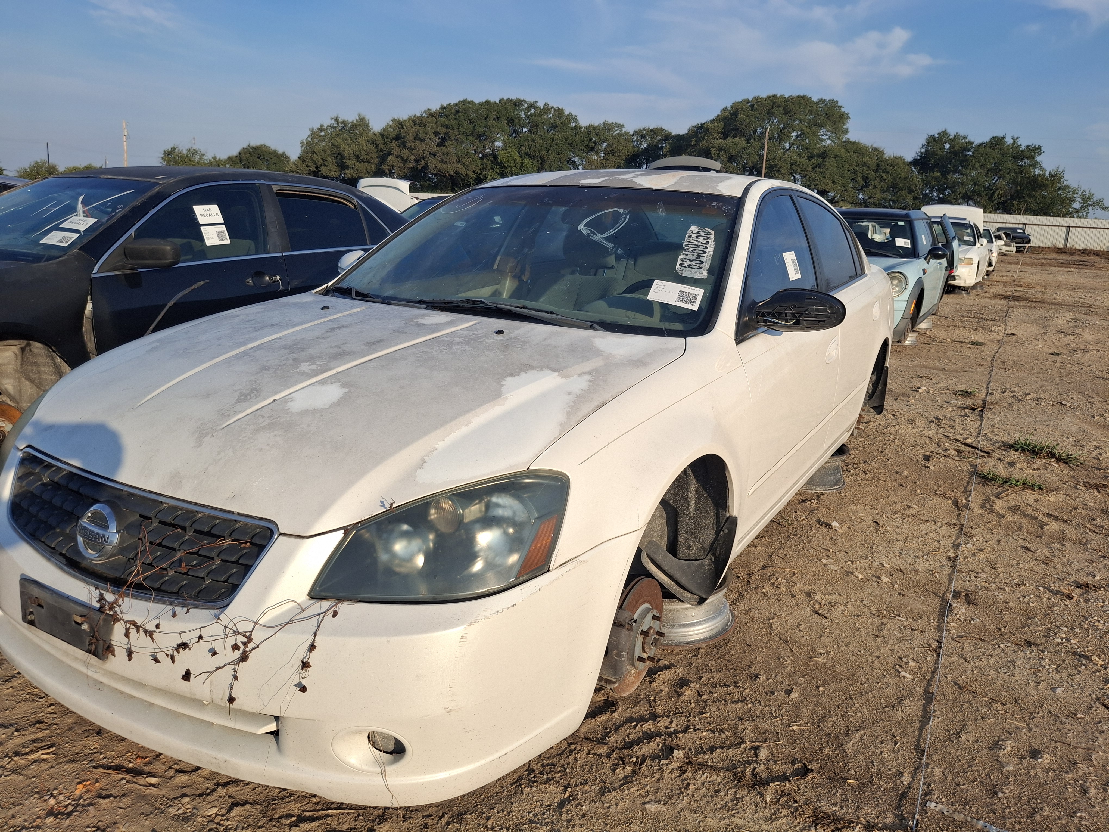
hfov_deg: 69.4
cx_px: 554
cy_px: 416
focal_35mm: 25
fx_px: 801
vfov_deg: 54.9
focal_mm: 4.69
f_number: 1.8
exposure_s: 1/1931
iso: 32
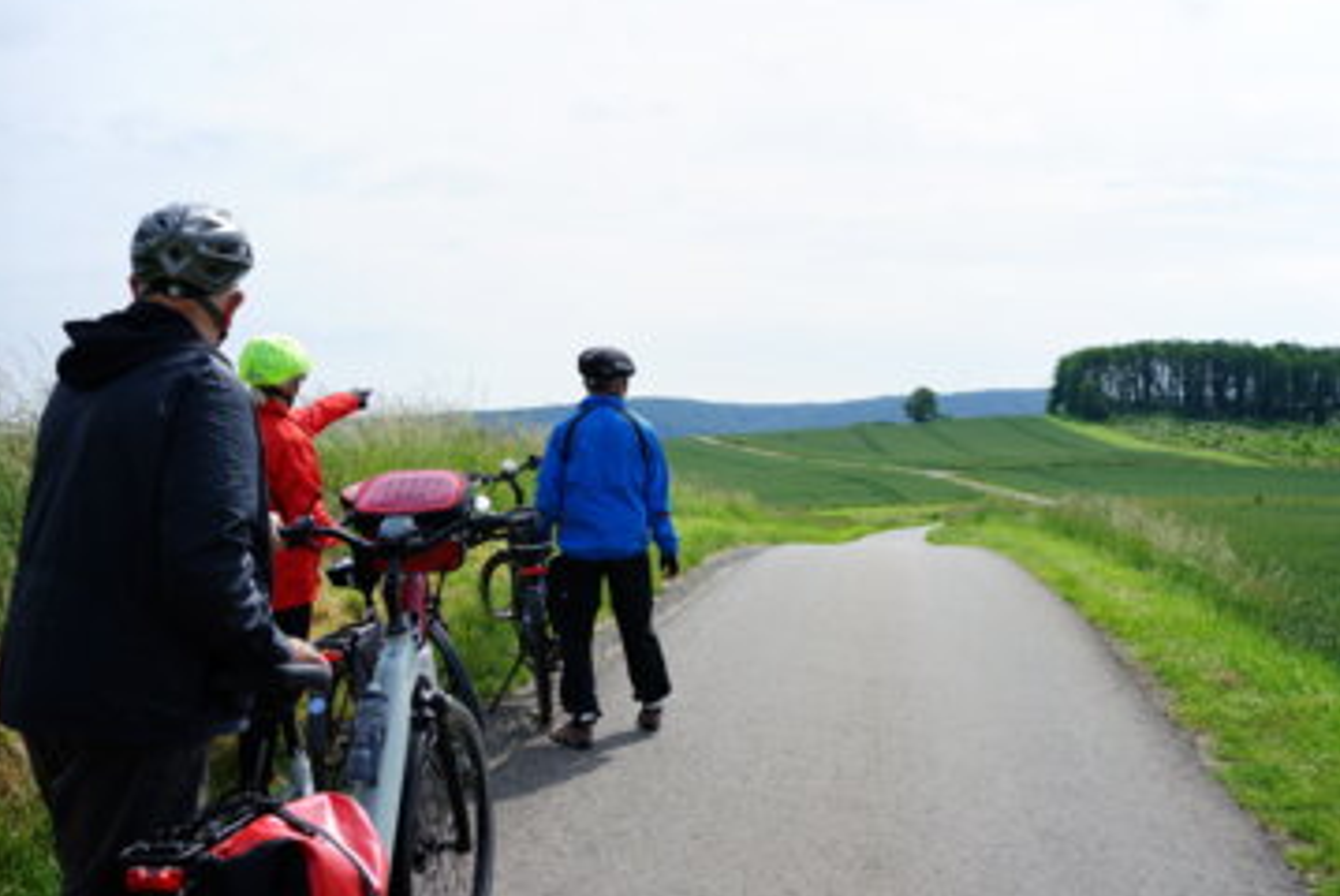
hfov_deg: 49.5
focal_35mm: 39
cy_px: 413
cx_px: 717
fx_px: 1453
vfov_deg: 34.3
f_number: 6.3
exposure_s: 1/400
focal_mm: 35
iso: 100
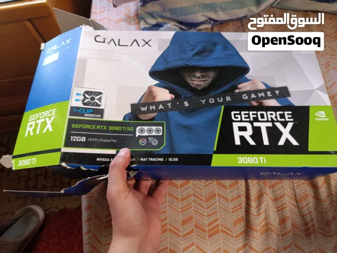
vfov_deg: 58.9
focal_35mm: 23
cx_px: 168
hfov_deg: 73.9
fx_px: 224
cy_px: 126
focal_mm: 6.14
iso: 1250
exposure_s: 1/50
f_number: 1.6
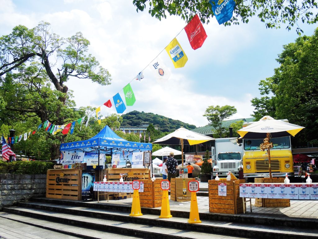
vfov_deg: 49.7
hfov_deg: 63.4
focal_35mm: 28
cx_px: 159
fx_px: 257
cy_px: 120
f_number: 3.2
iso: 80
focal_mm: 6
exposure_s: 1/1600
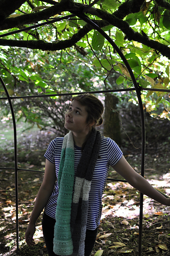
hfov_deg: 25.7
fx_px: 373
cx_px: 85
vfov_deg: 37.9
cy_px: 128
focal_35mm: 52
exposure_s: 1/100
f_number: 2
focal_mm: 35
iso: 400
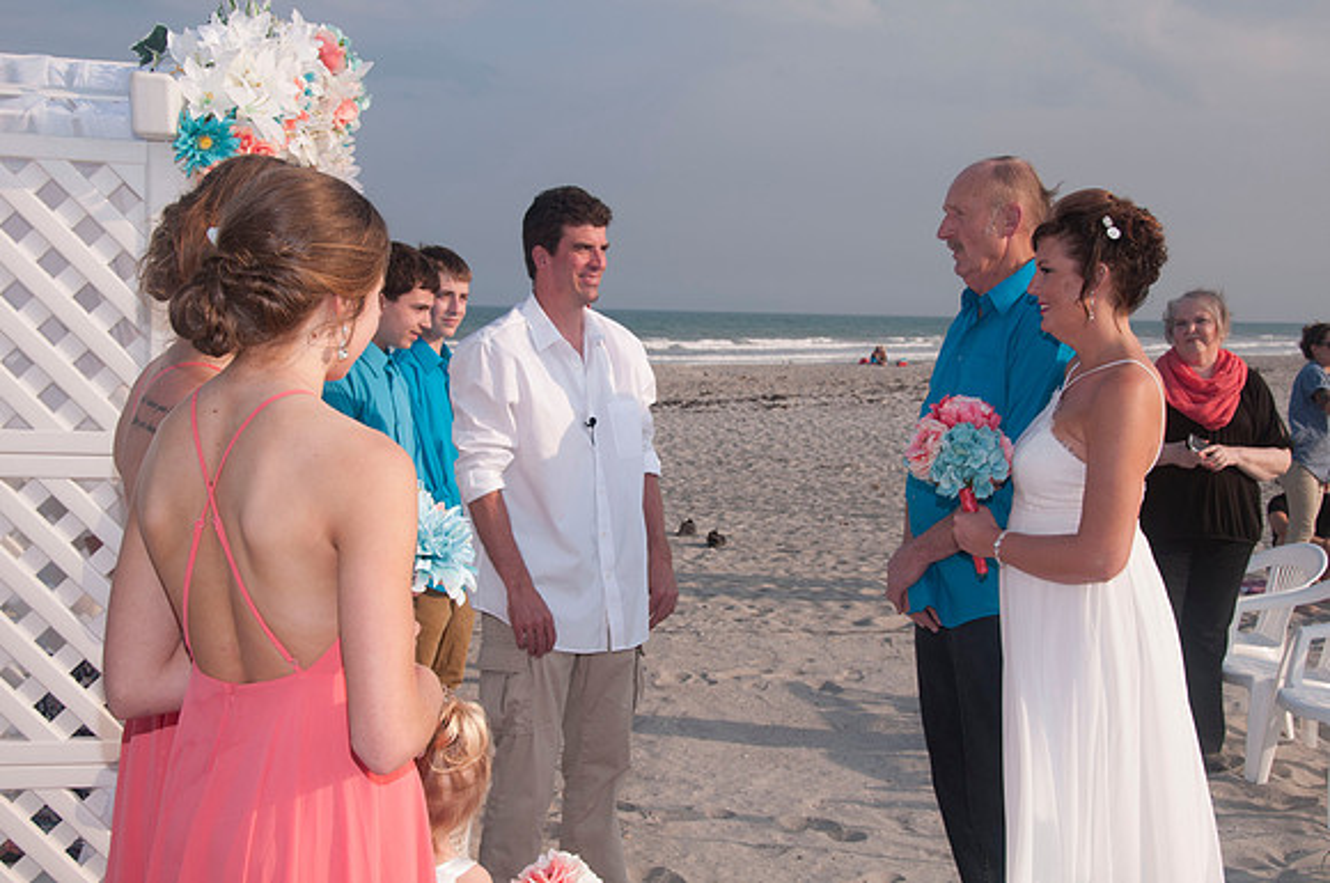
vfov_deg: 28.0
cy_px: 442
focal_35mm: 48
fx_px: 1771
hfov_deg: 41.2
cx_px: 665
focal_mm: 32
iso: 100
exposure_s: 1/250
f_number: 9
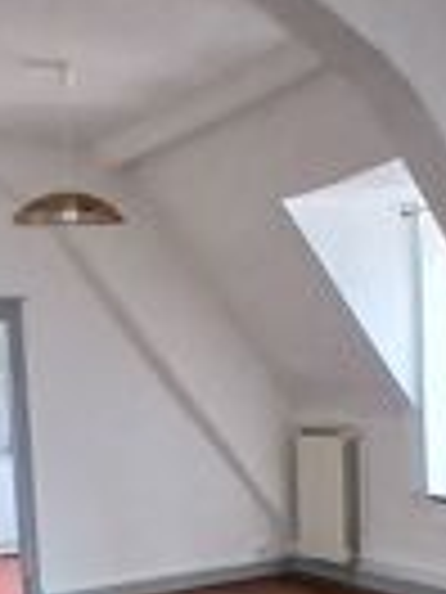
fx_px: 945
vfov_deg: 34.0
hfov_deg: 26.5
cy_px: 470
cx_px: 194
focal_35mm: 55
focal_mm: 1.4
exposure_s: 1/33.3
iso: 200
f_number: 2.2
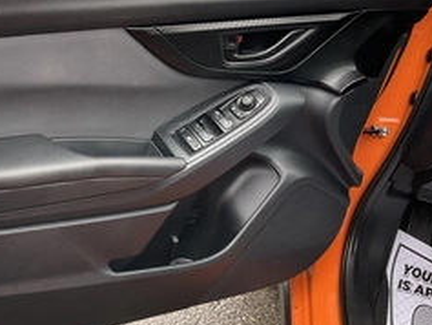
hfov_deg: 37.3
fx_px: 612
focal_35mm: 49
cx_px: 77
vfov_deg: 29.5
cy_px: 113
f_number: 1.8
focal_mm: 3
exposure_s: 1/114
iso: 64
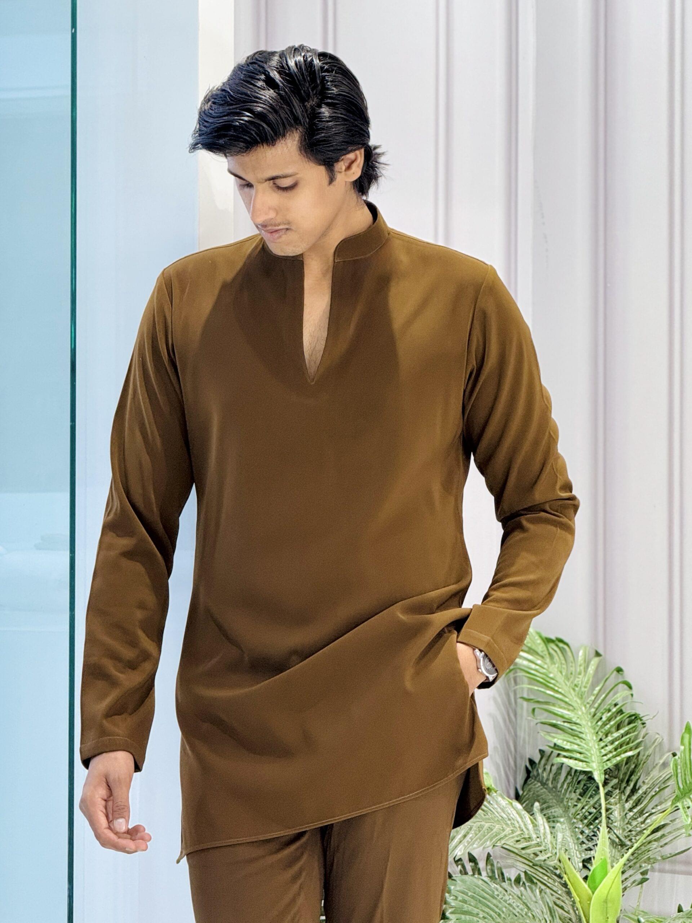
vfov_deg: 16.4
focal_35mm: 120
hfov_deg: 12.3
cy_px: 462
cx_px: 346
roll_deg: -0.7
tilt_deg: +0.9
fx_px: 3199
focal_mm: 15.66
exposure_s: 1/100
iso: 200
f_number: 2.8
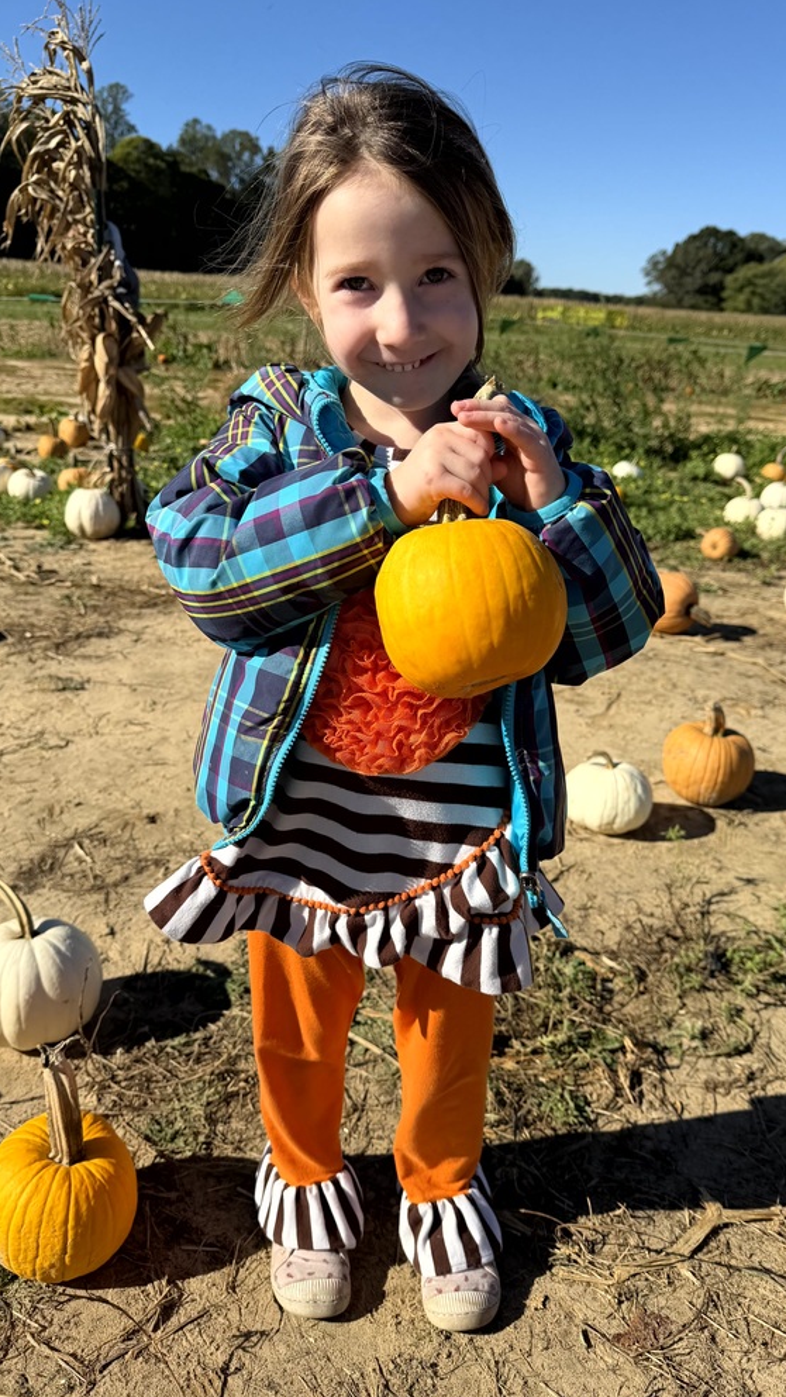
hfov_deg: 42.9
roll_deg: -4.7
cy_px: 693
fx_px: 1000
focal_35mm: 27
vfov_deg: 69.9
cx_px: 396
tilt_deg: -18.5
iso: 80
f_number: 1.78
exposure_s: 1/5714
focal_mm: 6.76
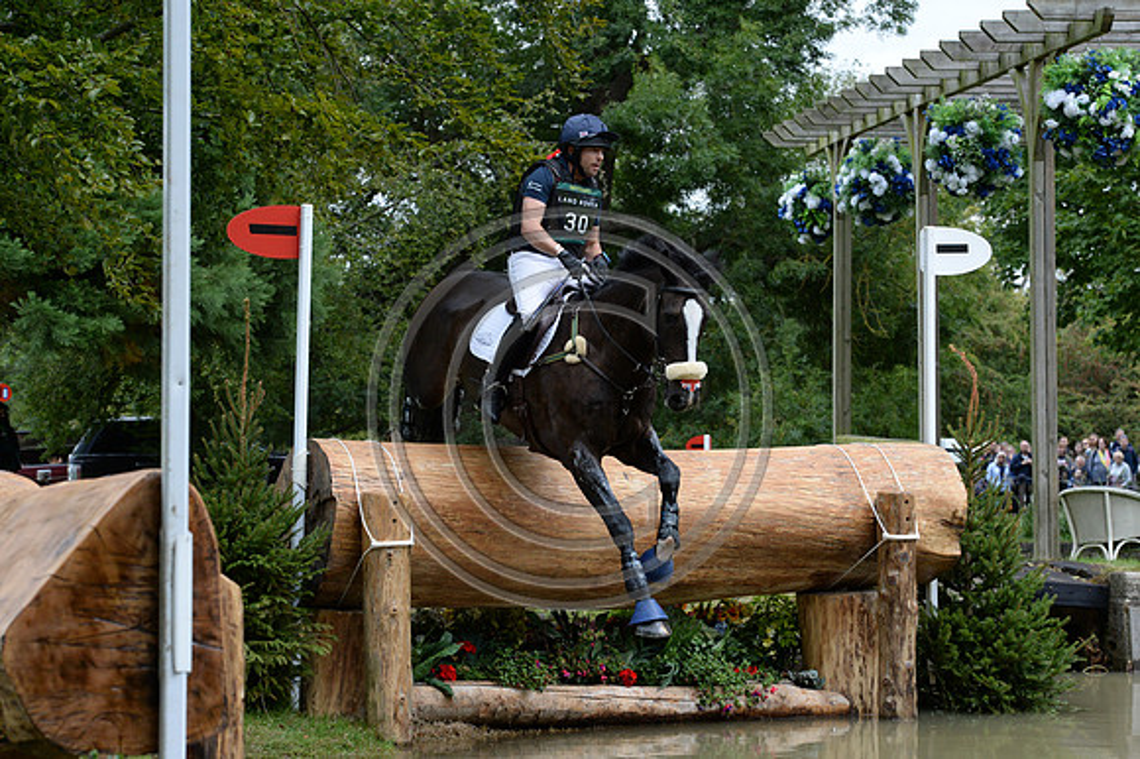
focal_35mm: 116
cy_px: 380
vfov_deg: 11.8
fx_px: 3671
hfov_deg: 17.7
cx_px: 570
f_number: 8
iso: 2000
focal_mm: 116
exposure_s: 1/1000
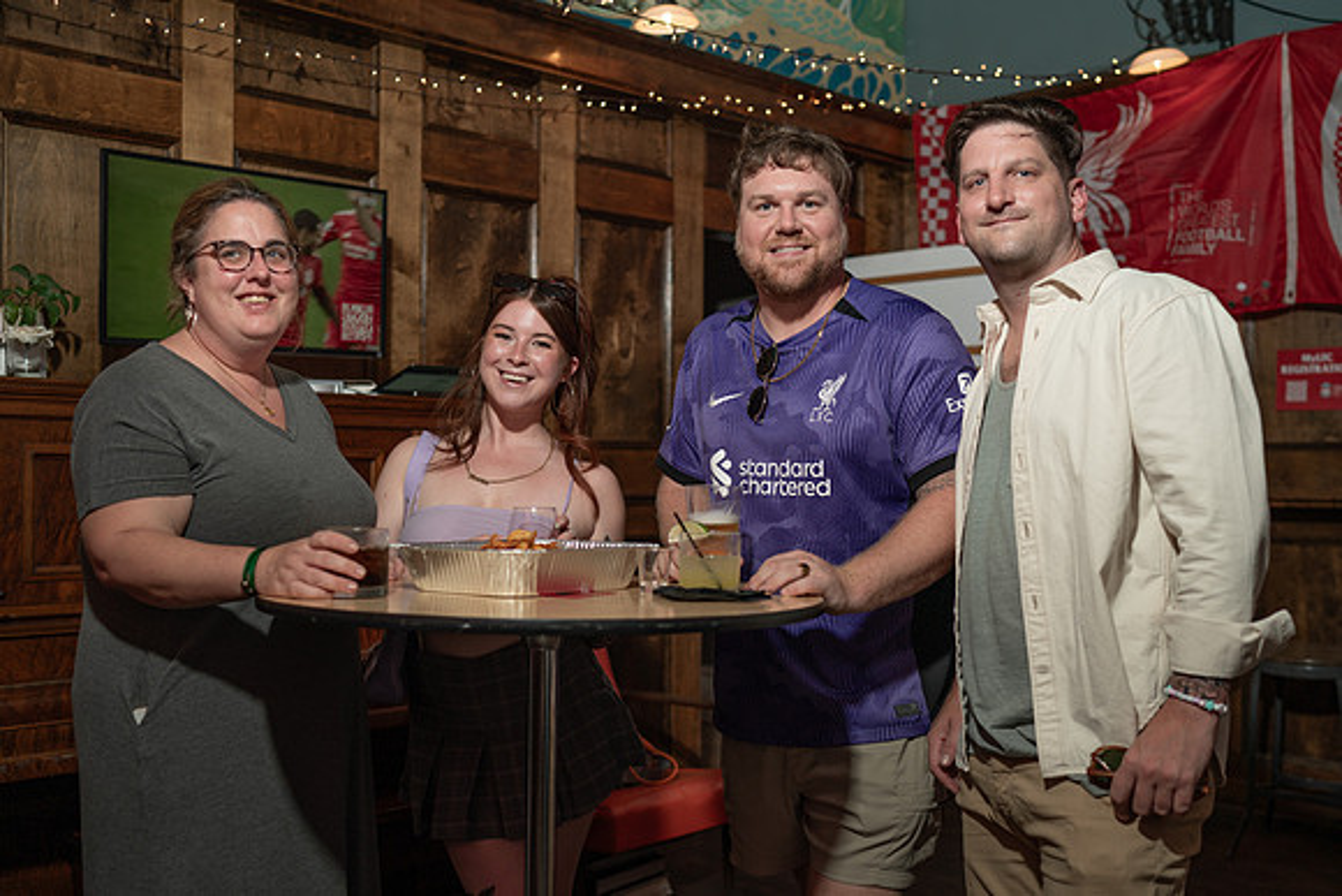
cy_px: 463
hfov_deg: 51.6
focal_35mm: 37
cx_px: 701
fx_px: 1387
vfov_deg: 35.8
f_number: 2.2
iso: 100
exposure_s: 1/200
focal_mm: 35
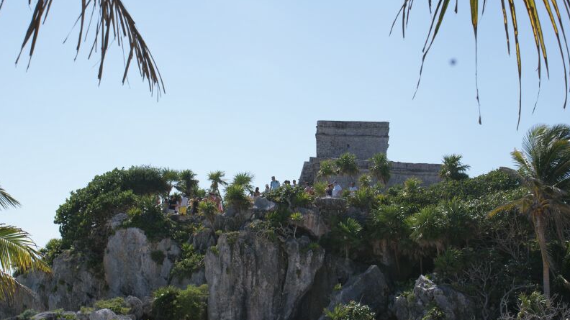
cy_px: 178
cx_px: 285
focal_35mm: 72
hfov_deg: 29.5
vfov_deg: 16.9
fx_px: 1081
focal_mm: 45
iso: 100
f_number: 13
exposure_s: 1/125
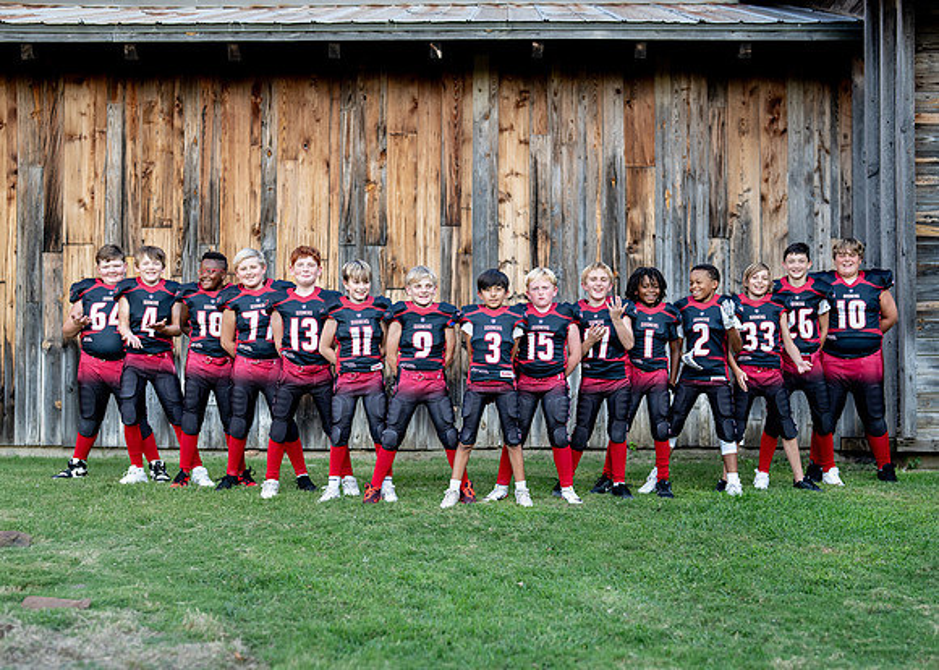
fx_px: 1525
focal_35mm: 57
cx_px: 475
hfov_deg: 34.2
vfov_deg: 24.8
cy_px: 360
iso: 400
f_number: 1.8
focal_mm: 50
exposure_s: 1/1250
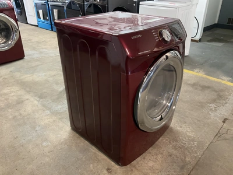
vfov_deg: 48.2
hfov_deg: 61.7
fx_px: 195
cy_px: 88
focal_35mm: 29
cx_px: 116
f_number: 1.8
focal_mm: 3
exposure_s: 1/30
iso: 320
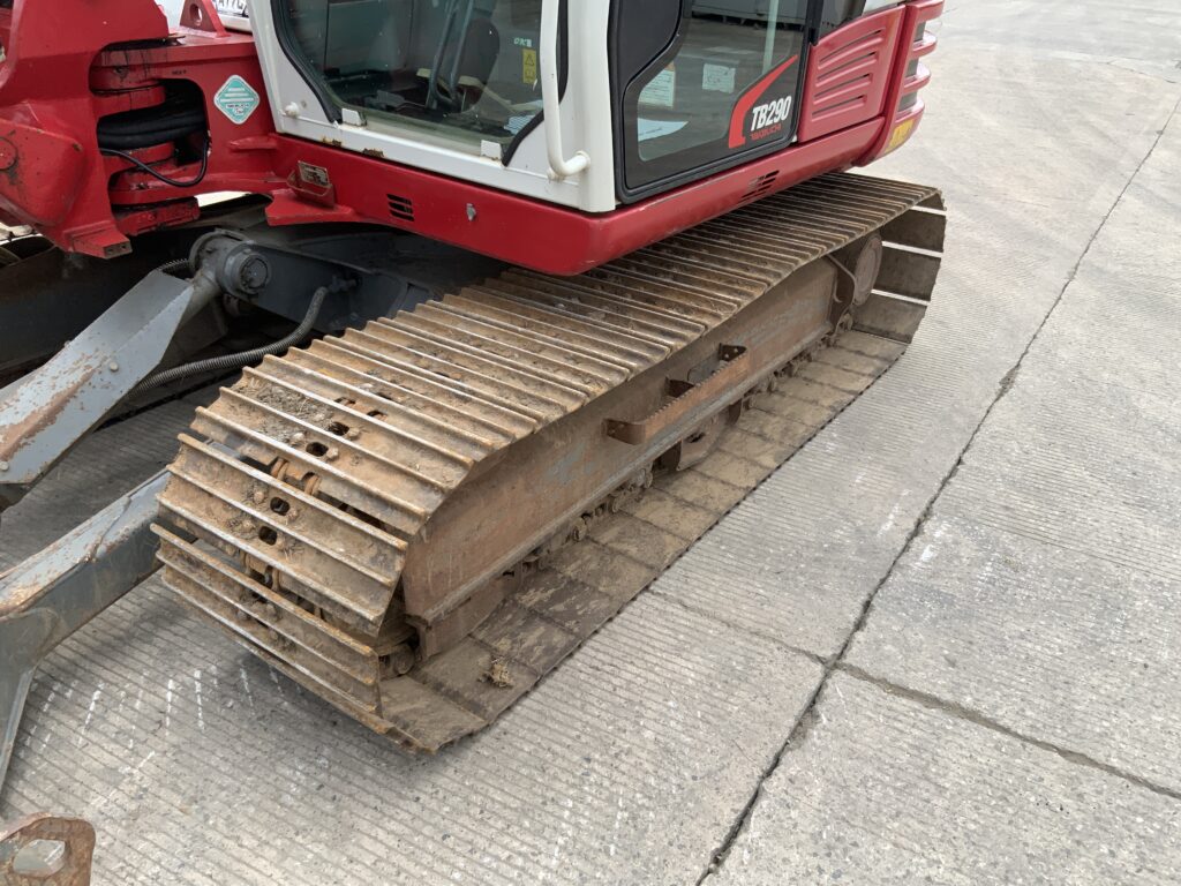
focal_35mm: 29
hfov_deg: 61.7
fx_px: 989
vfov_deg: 48.2
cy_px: 443
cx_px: 590
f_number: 1.8
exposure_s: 1/650
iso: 16
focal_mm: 3
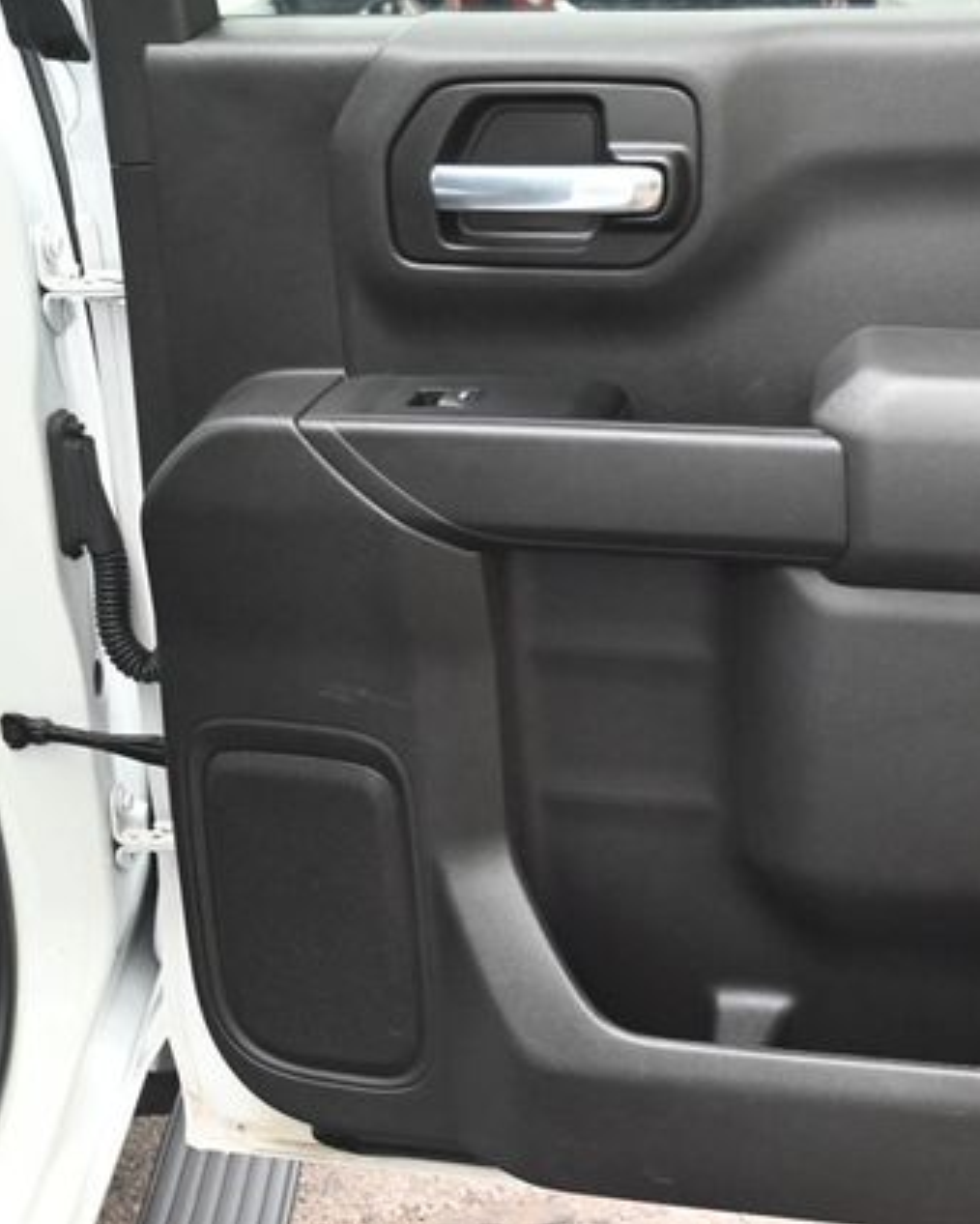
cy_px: 609
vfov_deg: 34.7
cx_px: 876
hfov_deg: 27.2
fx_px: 1956
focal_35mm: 54
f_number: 10
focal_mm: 38
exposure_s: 1/60
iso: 8000
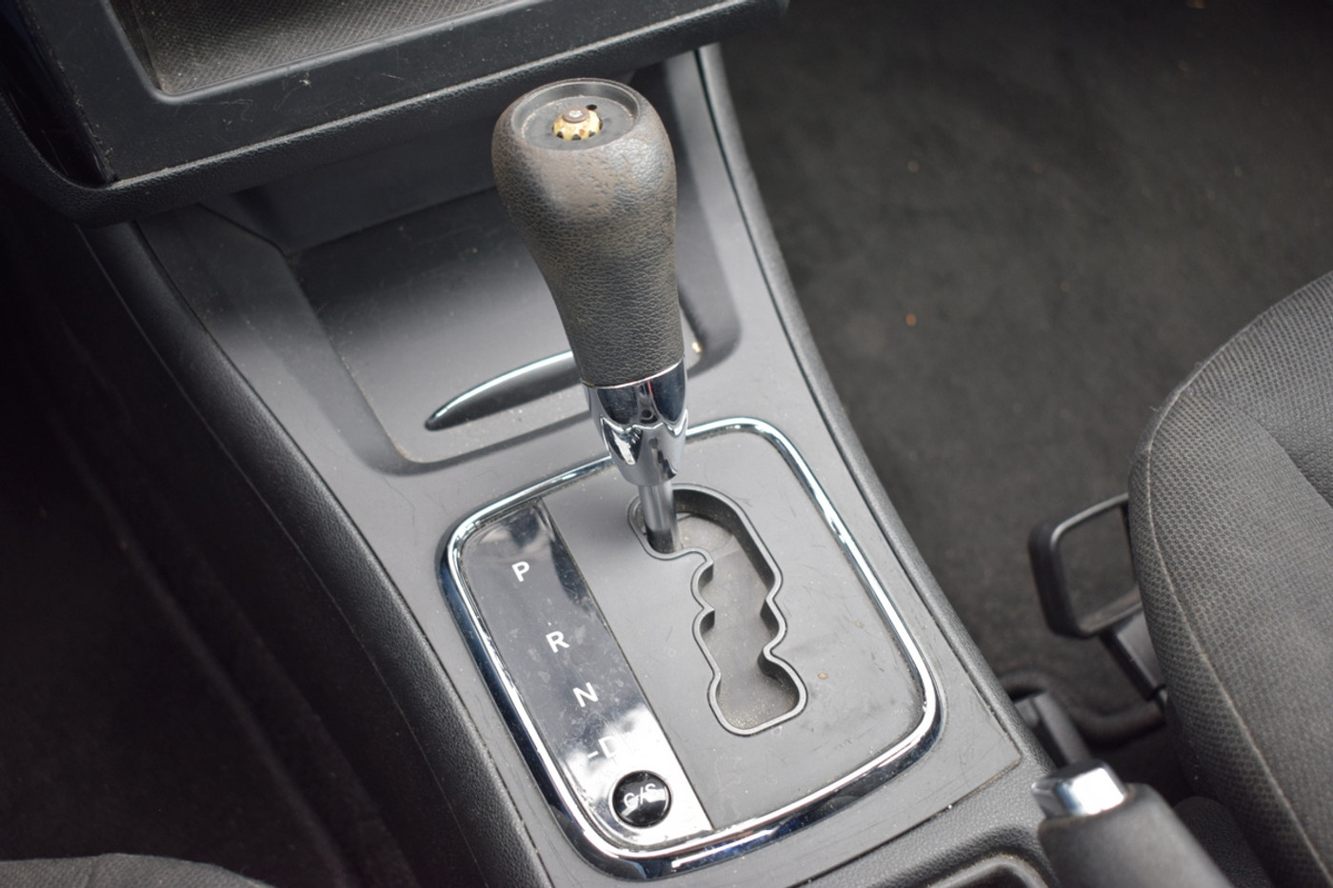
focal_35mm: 44
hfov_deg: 45.0
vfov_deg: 30.8
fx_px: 1610
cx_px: 666
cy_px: 444
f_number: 4.2
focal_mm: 29
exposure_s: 1/60
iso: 450
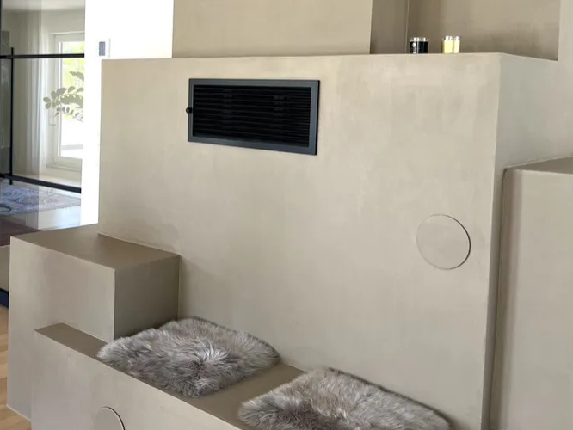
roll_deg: -1.5
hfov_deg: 45.9
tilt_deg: -4.0
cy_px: 135
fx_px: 662
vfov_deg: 35.5
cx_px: 183
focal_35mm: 40
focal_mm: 5.1
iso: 100
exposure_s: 1/121
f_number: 1.6
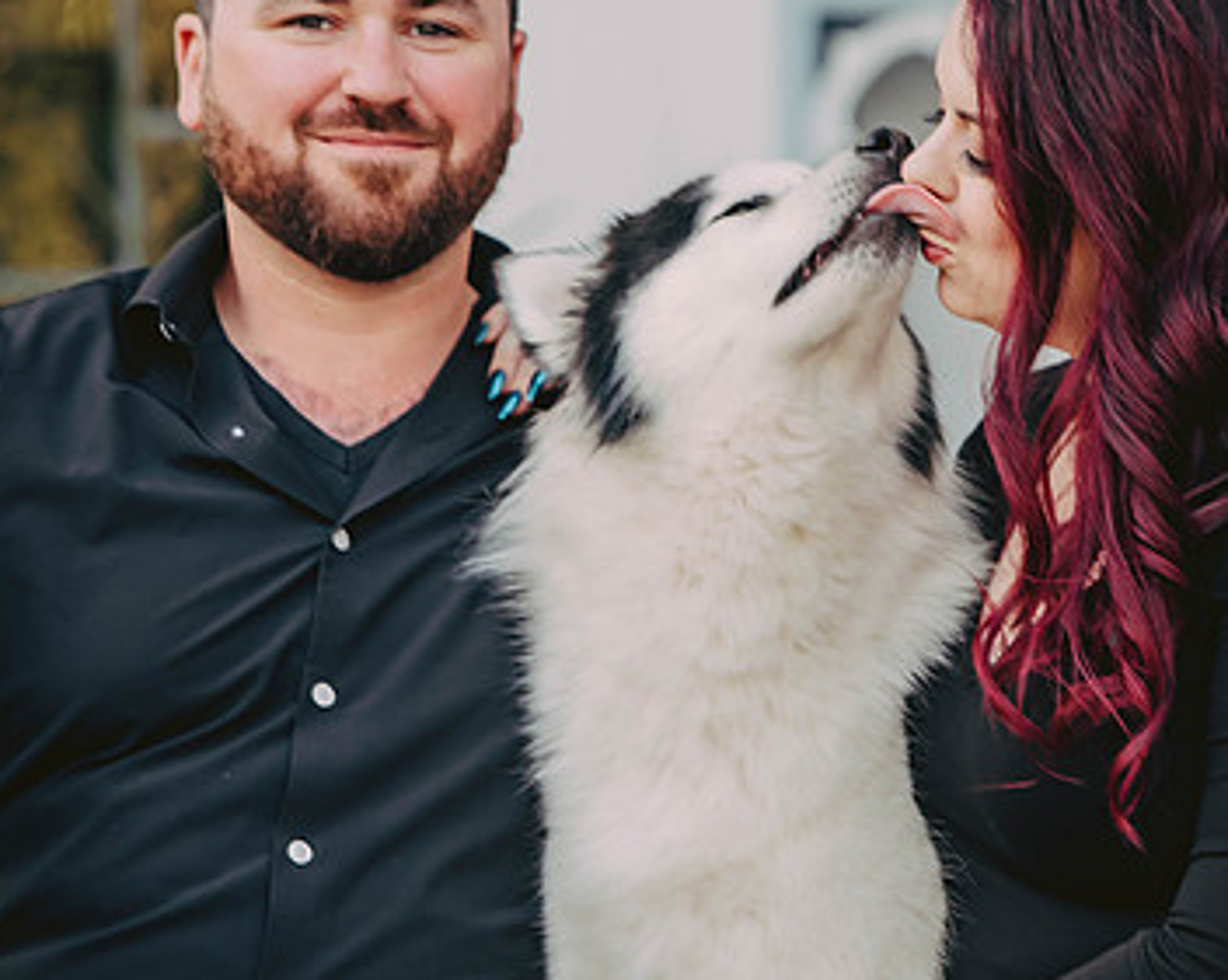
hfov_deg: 5.3
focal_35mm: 362
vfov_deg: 4.3
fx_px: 13146
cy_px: 380
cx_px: 704
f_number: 2.8
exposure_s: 1/320
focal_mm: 185
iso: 400
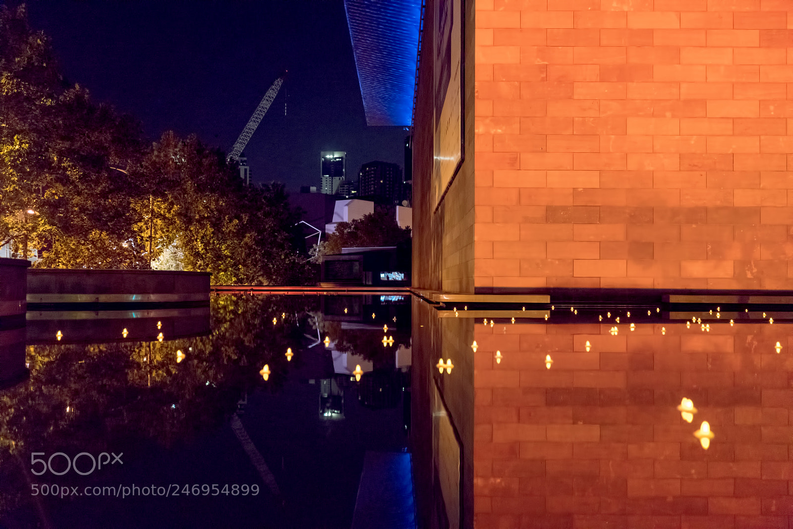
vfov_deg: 37.9
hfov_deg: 54.4
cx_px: 396
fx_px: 771
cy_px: 264
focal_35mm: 35
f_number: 2.8
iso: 51200
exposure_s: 1/60
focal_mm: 35
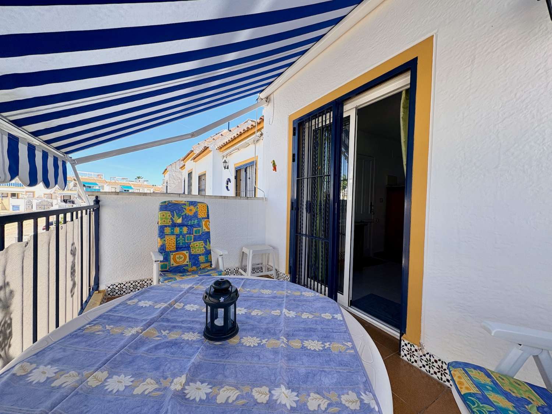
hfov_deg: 102.1
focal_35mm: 14
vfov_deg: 85.7
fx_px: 223
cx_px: 276
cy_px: 207
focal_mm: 2.22
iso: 50
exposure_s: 1/664
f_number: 2.2
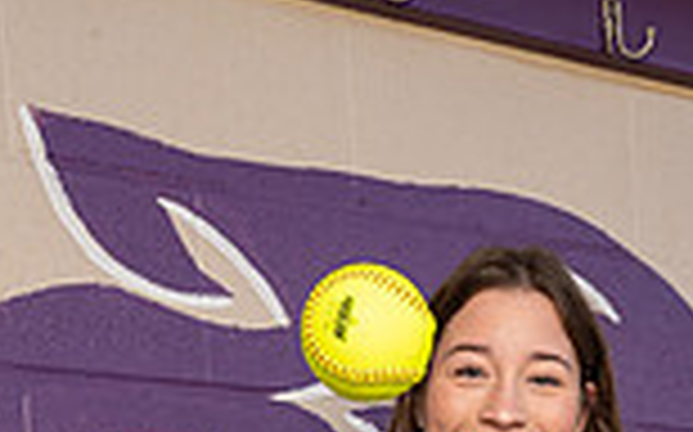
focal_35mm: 116
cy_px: 1004
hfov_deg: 17.8
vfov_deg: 10.0
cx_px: 544
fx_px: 2189
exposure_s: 1/250
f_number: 5.6
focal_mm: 39
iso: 100
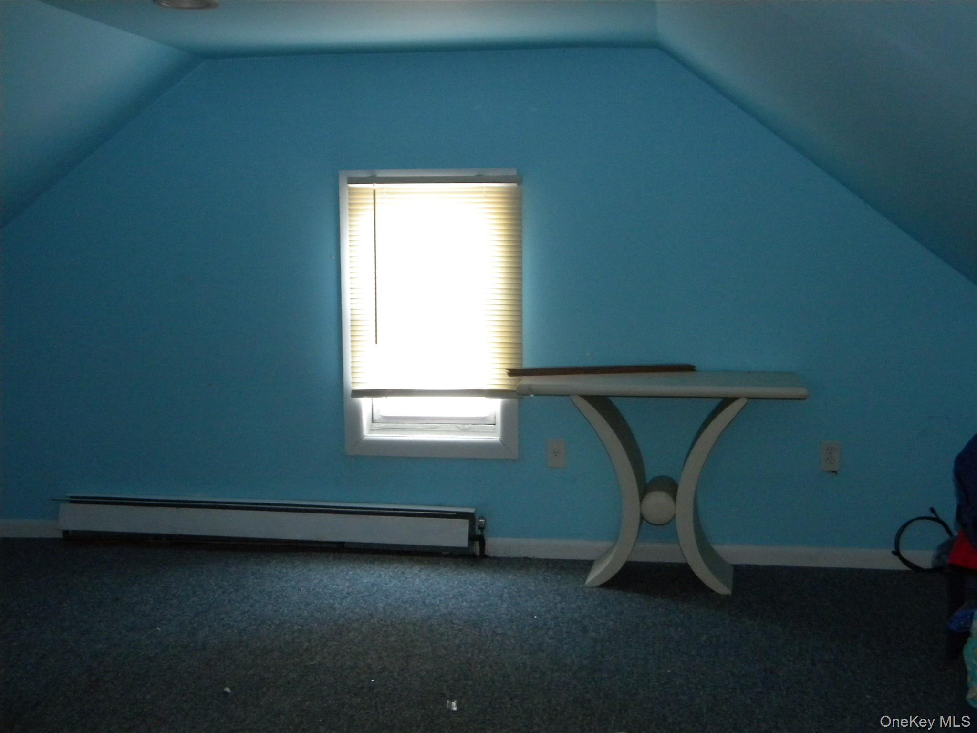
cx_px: 488
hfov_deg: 45.8
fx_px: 1157
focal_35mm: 41
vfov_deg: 35.1
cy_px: 366
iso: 400
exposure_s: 1/30
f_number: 3.8
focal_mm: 7.3
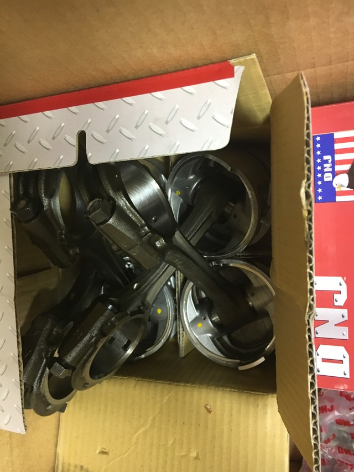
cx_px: 177
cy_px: 236
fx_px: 395
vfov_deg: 61.7
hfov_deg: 48.2
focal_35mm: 29
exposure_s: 1/20
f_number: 2.2
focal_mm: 4.15
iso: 200
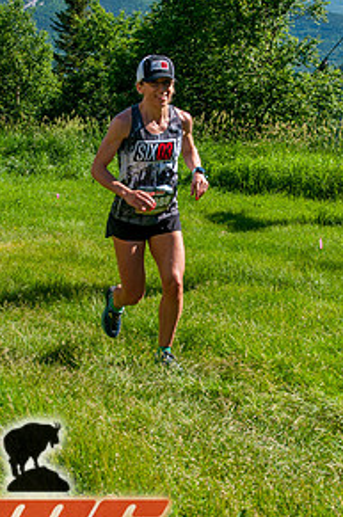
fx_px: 1133
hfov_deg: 17.2
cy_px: 220
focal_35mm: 79
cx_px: 140
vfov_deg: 25.7
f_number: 8
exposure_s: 1/400
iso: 200
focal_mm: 34
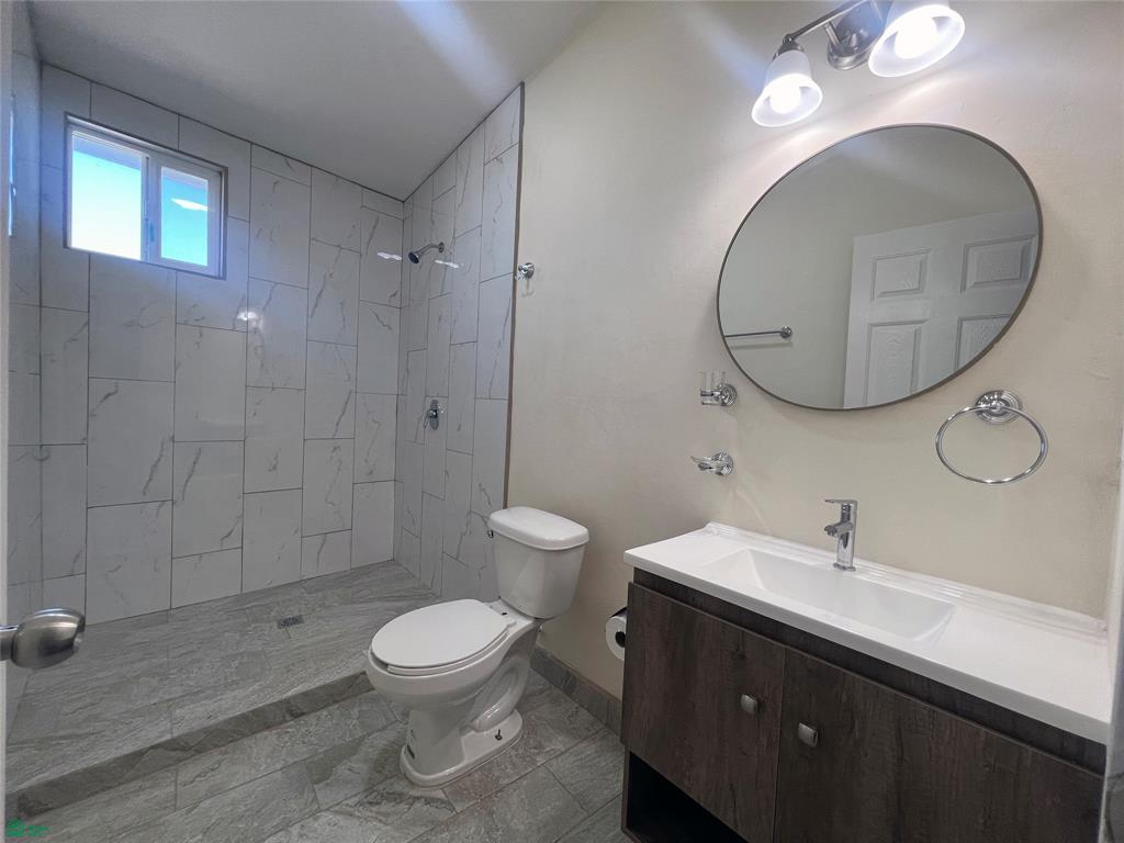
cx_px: 562
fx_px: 422
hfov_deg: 106.2
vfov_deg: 89.9
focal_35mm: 13
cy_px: 422
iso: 80
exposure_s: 1/120
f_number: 1.8
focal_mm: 1.57
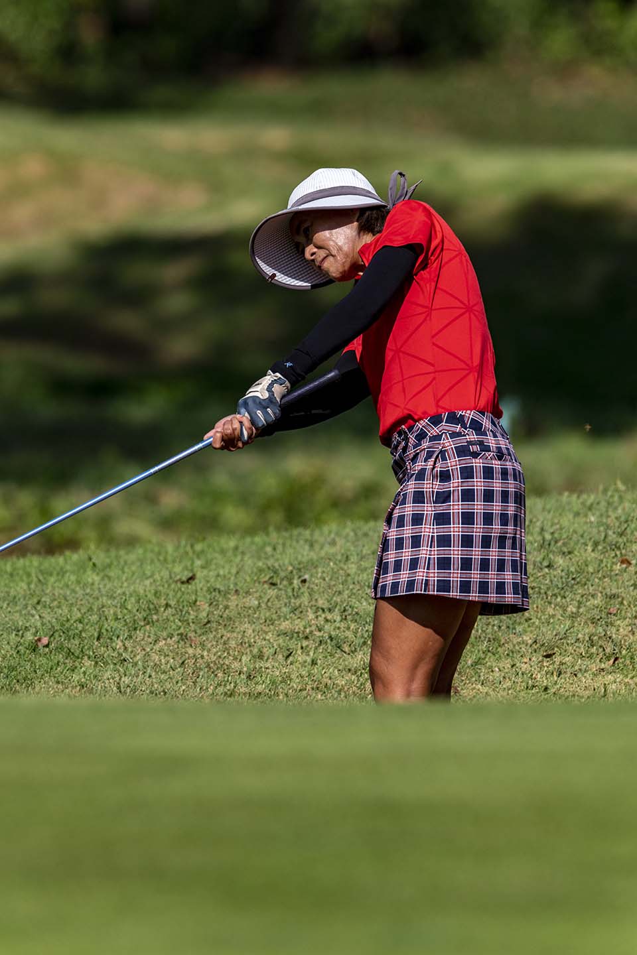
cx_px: 318
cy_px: 478
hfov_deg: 2.1
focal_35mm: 650
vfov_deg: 3.2
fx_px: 17251
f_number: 8
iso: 320
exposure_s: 1/1600
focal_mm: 650
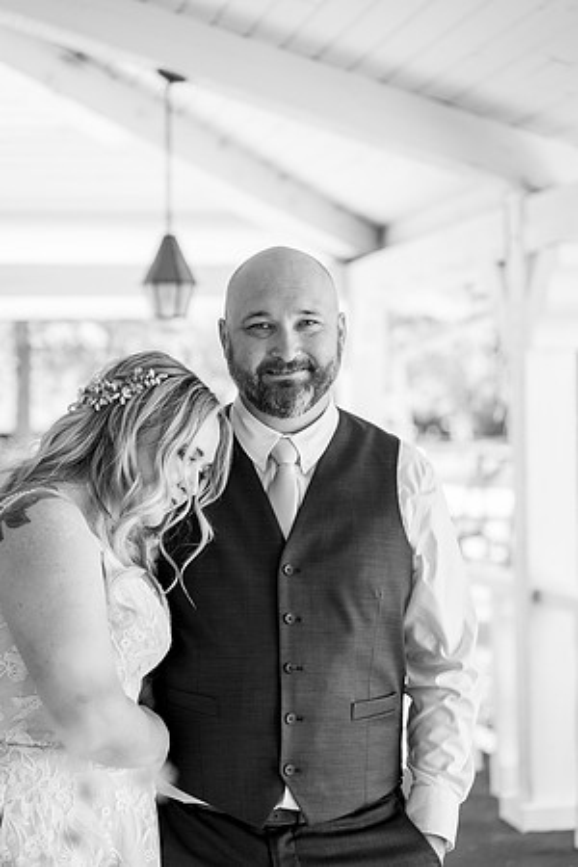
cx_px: 289
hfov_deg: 19.5
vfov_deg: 28.8
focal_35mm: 70
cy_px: 434
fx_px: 1686
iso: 250
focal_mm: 70
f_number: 2.8
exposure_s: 1/250
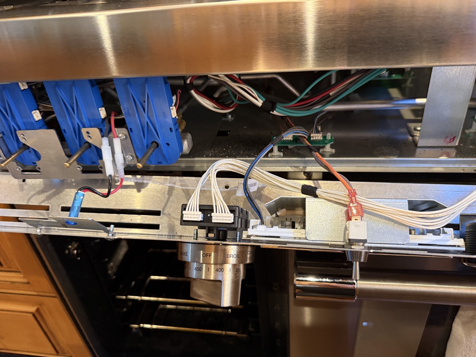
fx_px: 344
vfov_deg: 54.9
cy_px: 181
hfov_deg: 69.4
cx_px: 243
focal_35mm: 25
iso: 320
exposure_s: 1/60
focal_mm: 6.76
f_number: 1.78
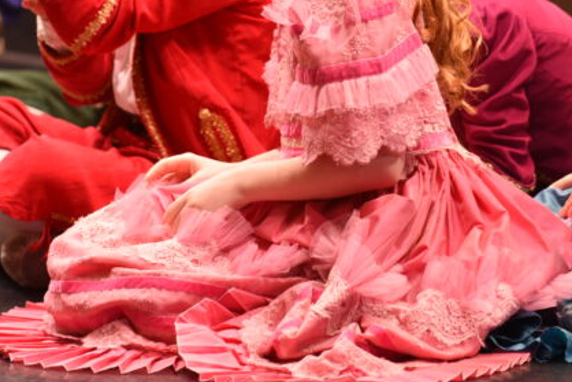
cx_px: 322
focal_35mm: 416
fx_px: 6612
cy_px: -32
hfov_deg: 5.0
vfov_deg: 3.3
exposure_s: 1/200
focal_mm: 170
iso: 800
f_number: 2.8
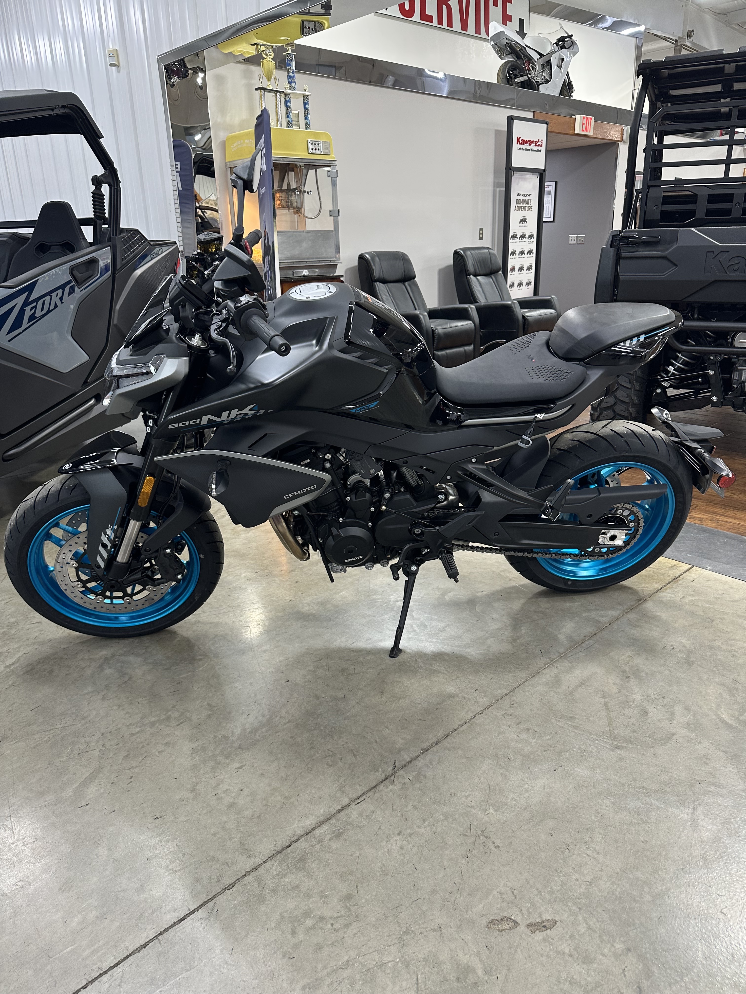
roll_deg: +0.5
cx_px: 373
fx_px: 690
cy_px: 497
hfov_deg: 56.8
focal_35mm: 24
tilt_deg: -20.0
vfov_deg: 71.6
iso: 125
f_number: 1.78
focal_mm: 6.86
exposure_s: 1/60
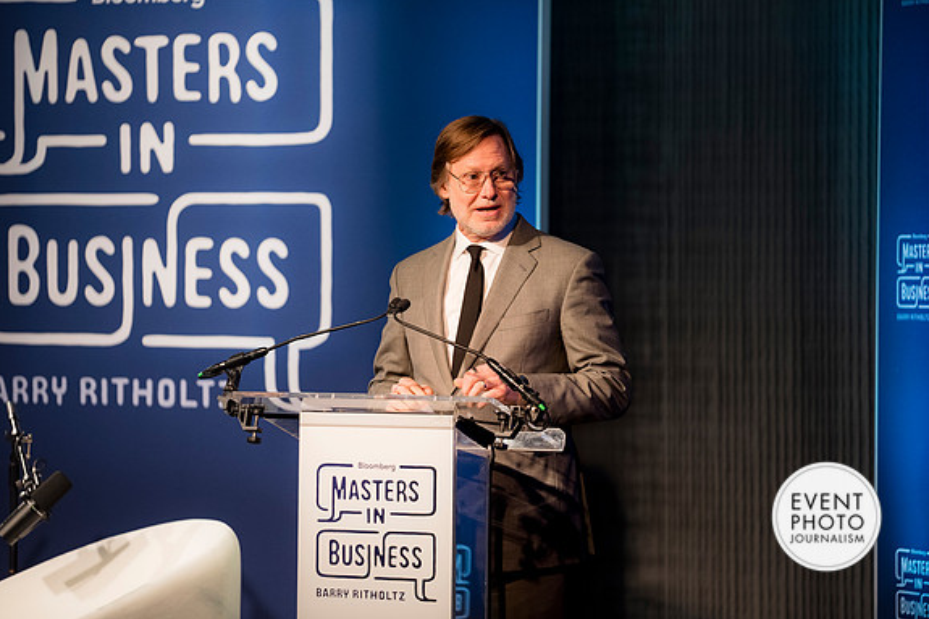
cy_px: 295
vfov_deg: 8.8
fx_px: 3998
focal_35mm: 155
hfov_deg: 13.3
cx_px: 467
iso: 2000
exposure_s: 1/160
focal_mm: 145
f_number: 2.8
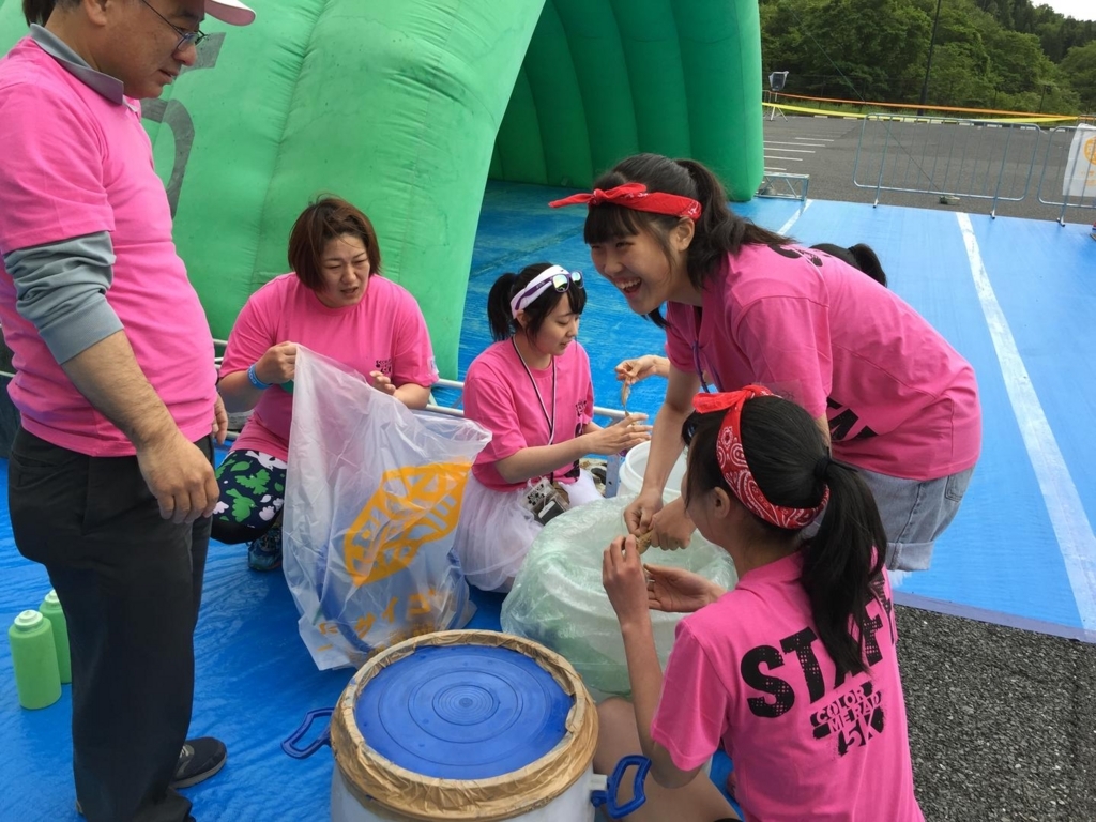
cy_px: 411
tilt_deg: -19.9
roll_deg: -2.7
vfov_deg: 48.2
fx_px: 918
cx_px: 548
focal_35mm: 29
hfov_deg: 61.7
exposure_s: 1/169
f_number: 2.2
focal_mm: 4.15
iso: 32
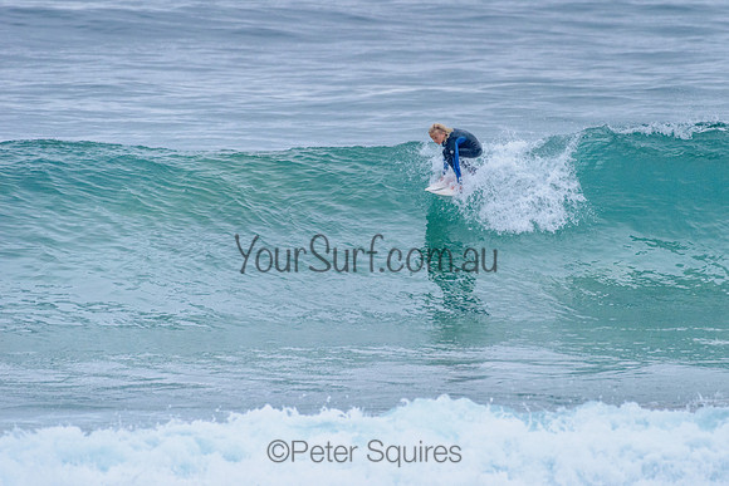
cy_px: 188
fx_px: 12413
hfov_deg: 3.4
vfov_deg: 2.2
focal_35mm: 613
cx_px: 447
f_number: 5.6
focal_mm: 500
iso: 2000
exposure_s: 1/2000
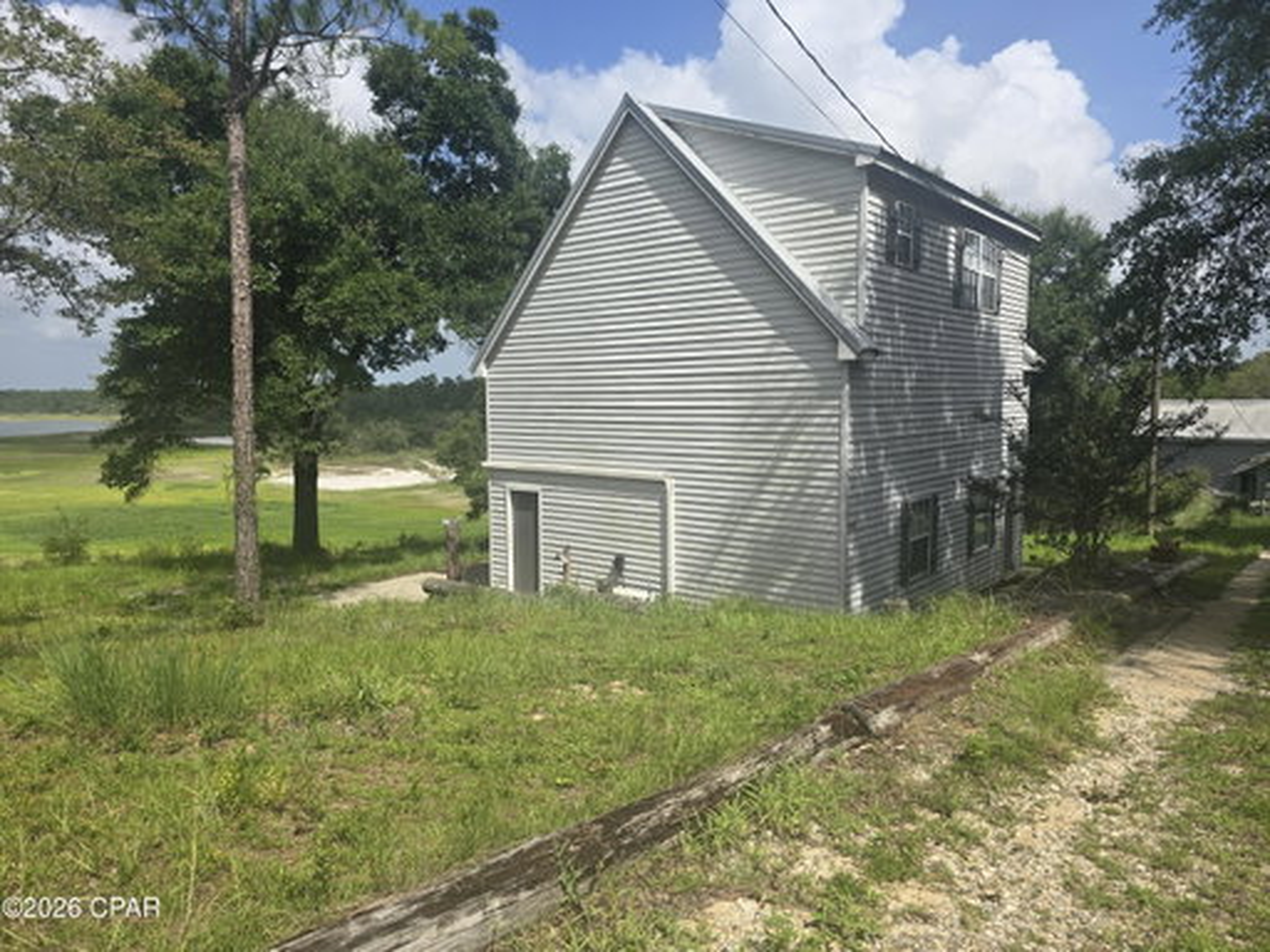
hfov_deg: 73.9
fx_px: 844
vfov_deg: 58.9
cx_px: 635
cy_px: 476
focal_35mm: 23
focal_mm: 6.3
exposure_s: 1/917
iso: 12
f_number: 1.7
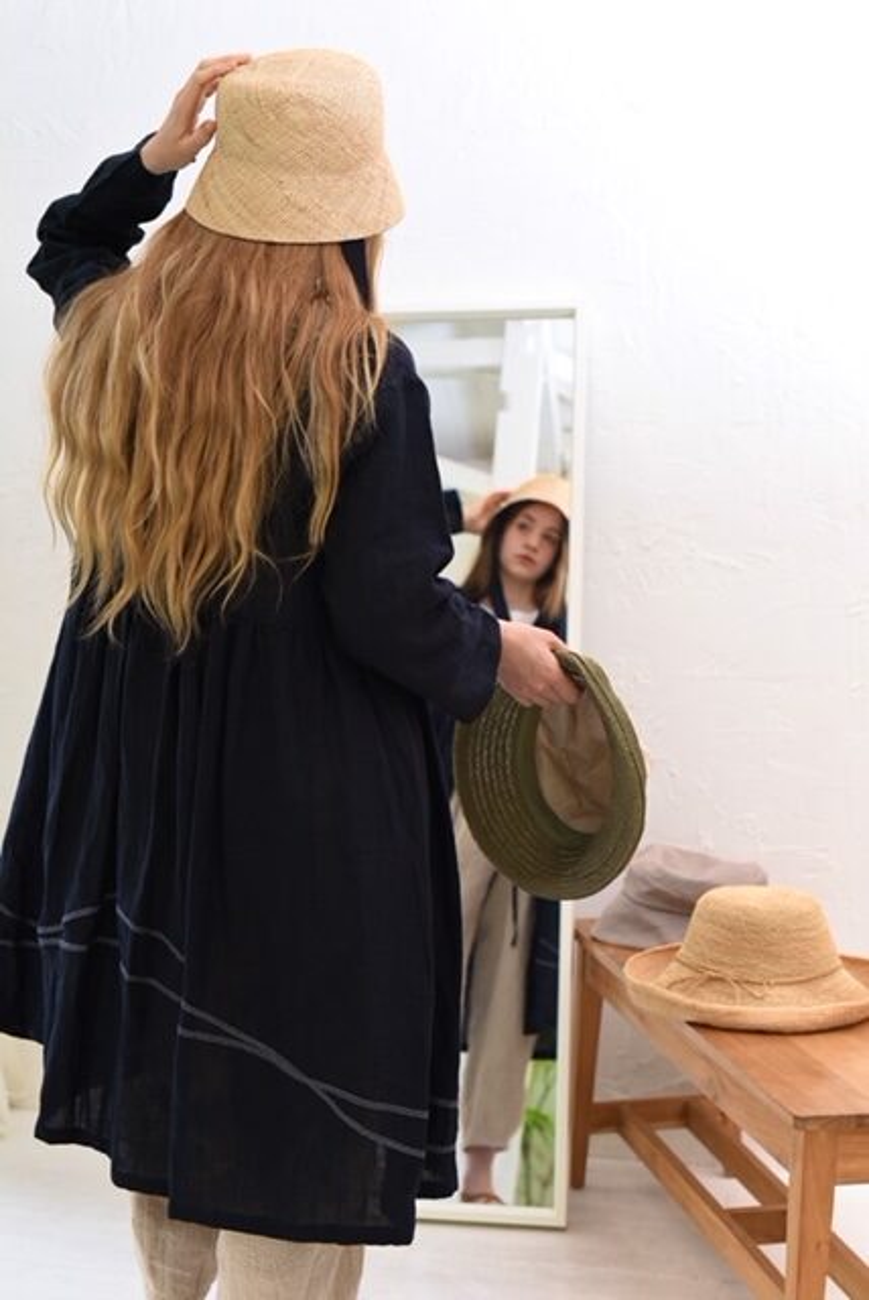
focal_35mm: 50
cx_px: 434
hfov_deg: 27.0
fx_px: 1806
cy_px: 650
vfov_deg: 39.6
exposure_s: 1/400
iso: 1250
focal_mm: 50
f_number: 4.5
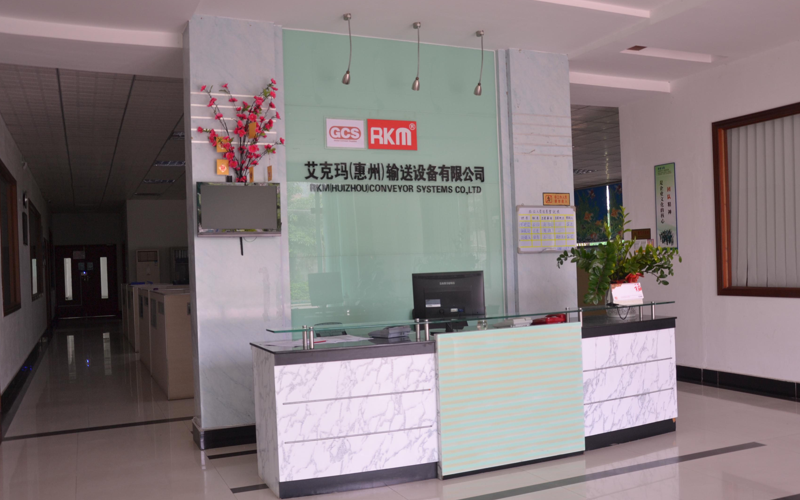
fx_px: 709
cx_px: 399
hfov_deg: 58.9
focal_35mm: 33
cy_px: 252
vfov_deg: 38.9
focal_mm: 21
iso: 160
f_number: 5
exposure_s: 1/30
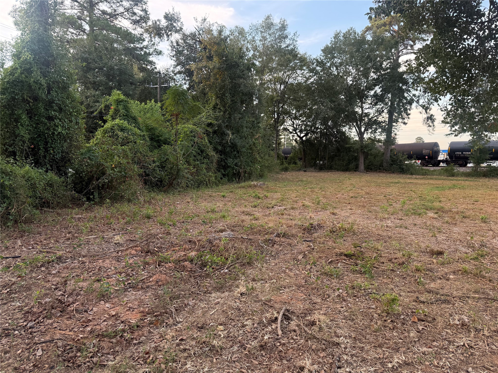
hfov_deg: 71.6
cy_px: 186
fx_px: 345
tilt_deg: -2.1
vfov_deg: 56.8
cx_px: 249
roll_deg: -1.5
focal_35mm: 24
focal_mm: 6.76
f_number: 1.78
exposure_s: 1/310
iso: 80
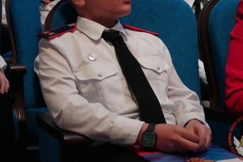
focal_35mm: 77
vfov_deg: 17.8
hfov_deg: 26.4
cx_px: 111
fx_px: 518
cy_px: 52
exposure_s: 1/20
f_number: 4
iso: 6400
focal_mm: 37
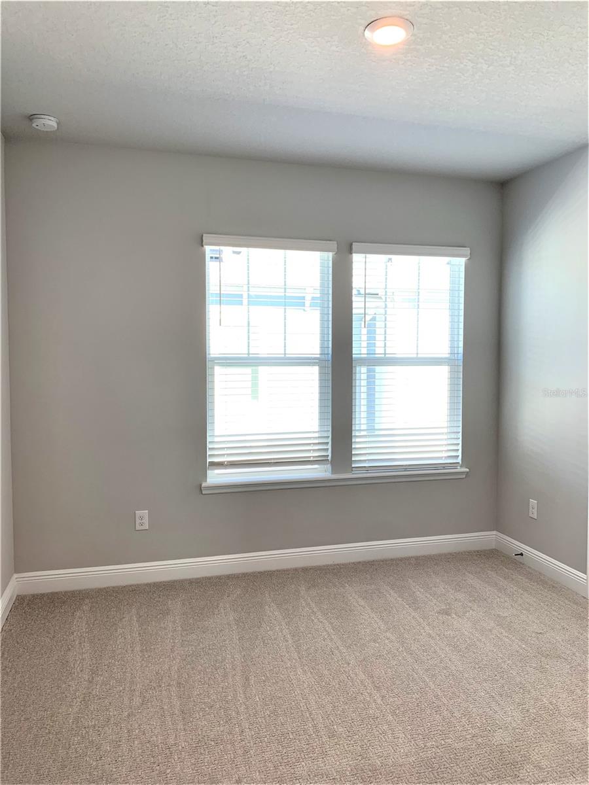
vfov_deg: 67.3
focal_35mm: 26
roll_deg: -1.0
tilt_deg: -1.8
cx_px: 294
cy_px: 392
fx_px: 590
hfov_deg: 53.1
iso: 64
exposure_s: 1/120
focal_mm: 4.25
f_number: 1.8
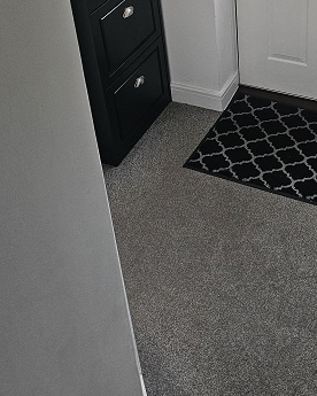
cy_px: 2
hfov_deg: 27.4
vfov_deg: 33.1
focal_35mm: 52
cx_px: 320
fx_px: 610
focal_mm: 6.3
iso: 800
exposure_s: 1/100
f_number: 1.7
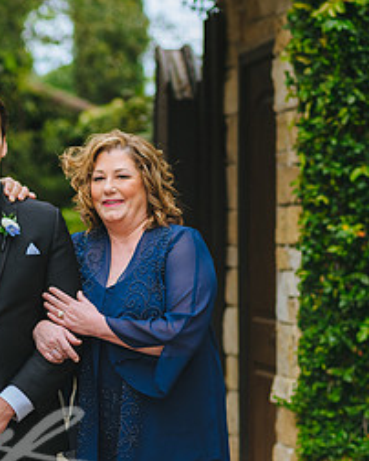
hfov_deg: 8.1
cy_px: 290
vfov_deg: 10.1
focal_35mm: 190
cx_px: -4
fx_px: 2591
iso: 400
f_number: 2.8
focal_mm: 85
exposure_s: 1/800
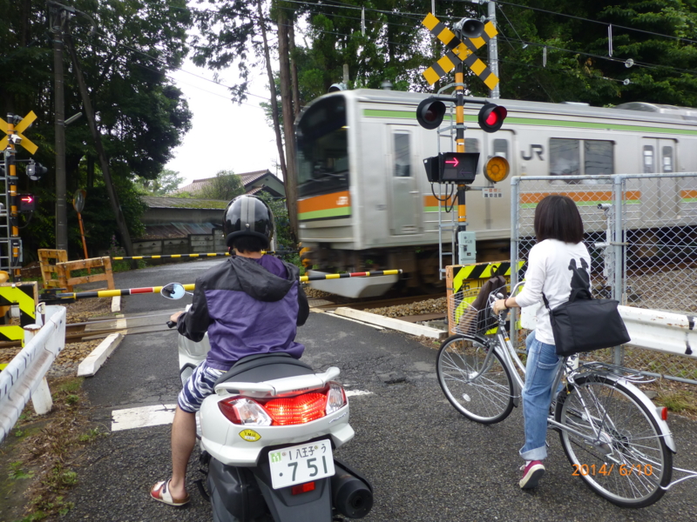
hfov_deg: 71.6
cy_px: 261
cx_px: 348
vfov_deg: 56.8
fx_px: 483
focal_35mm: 24
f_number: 4
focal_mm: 4.3
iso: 100
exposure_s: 1/160
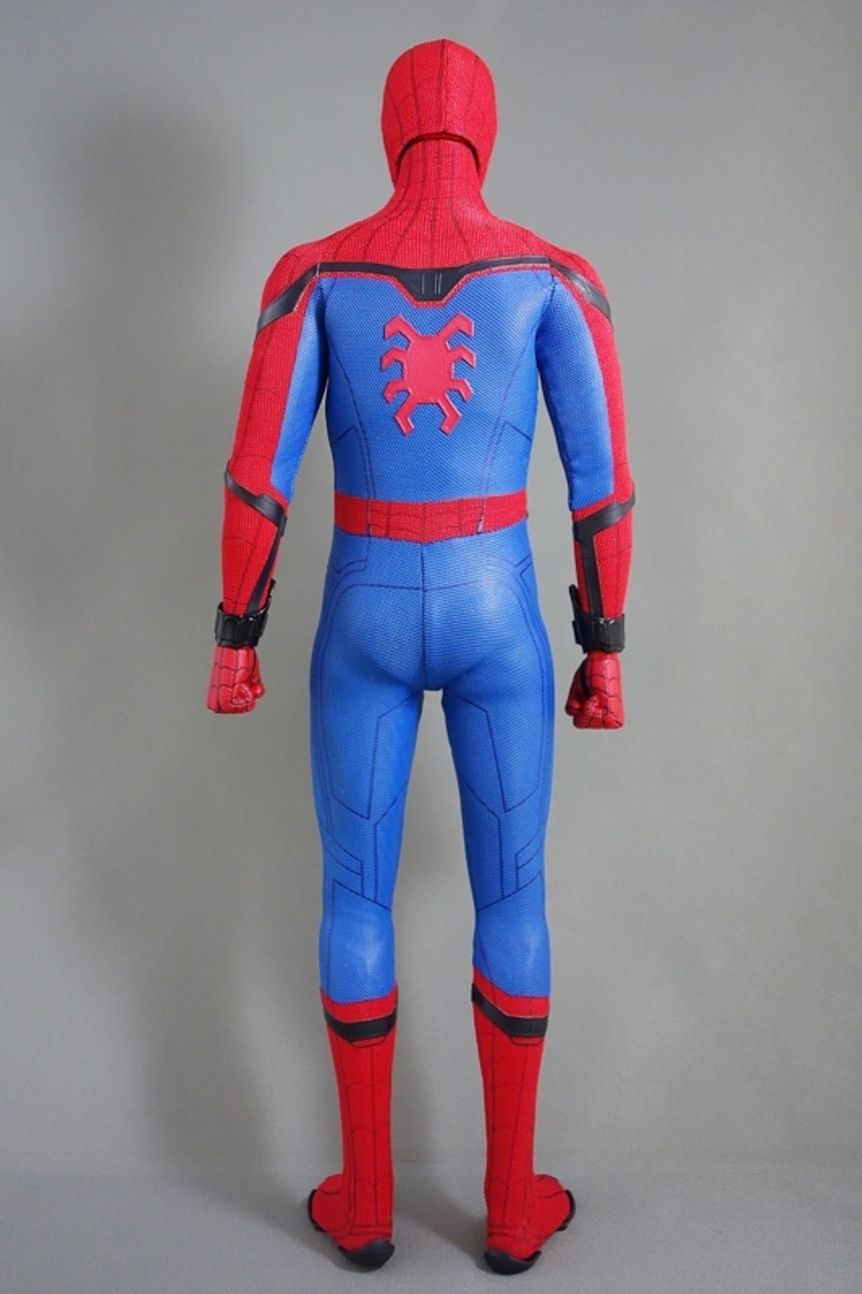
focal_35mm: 38
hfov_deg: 35.0
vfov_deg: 50.7
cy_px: 647
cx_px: 431
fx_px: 1365
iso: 640
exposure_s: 1/40
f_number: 2.8
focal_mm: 14.23
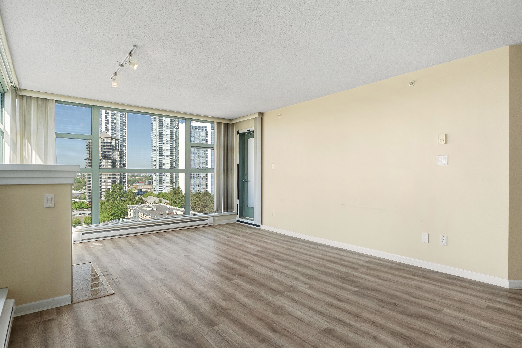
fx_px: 290
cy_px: 174
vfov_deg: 61.9
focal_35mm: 20
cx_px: 261
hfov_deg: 84.0
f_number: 5
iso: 500
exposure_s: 1/30
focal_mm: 13.5
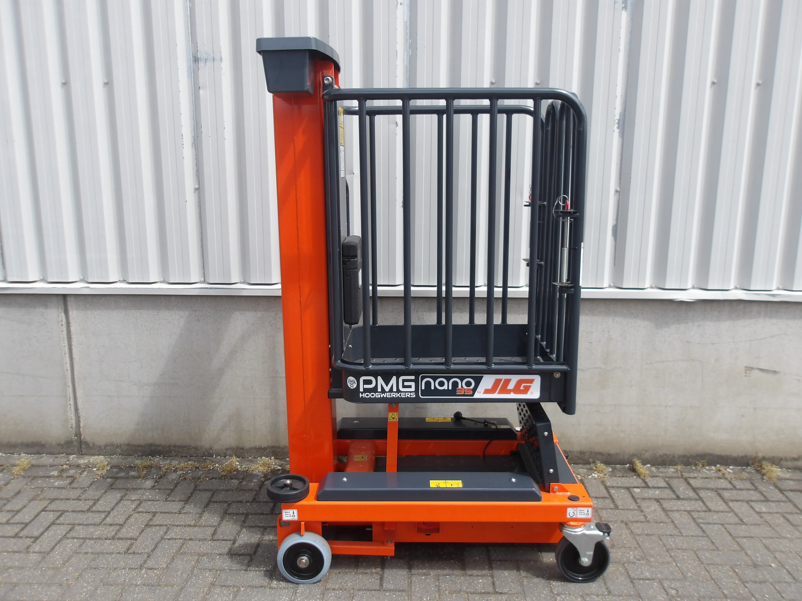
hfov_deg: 65.3
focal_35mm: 27
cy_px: 300
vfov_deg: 51.4
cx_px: 401
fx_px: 626
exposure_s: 1/847
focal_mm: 4.9
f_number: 3
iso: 100
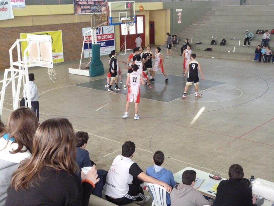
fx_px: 404
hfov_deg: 37.5
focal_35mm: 51
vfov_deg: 28.6
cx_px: 137
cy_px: 103
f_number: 3.2
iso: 800
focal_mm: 9.2
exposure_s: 1/60
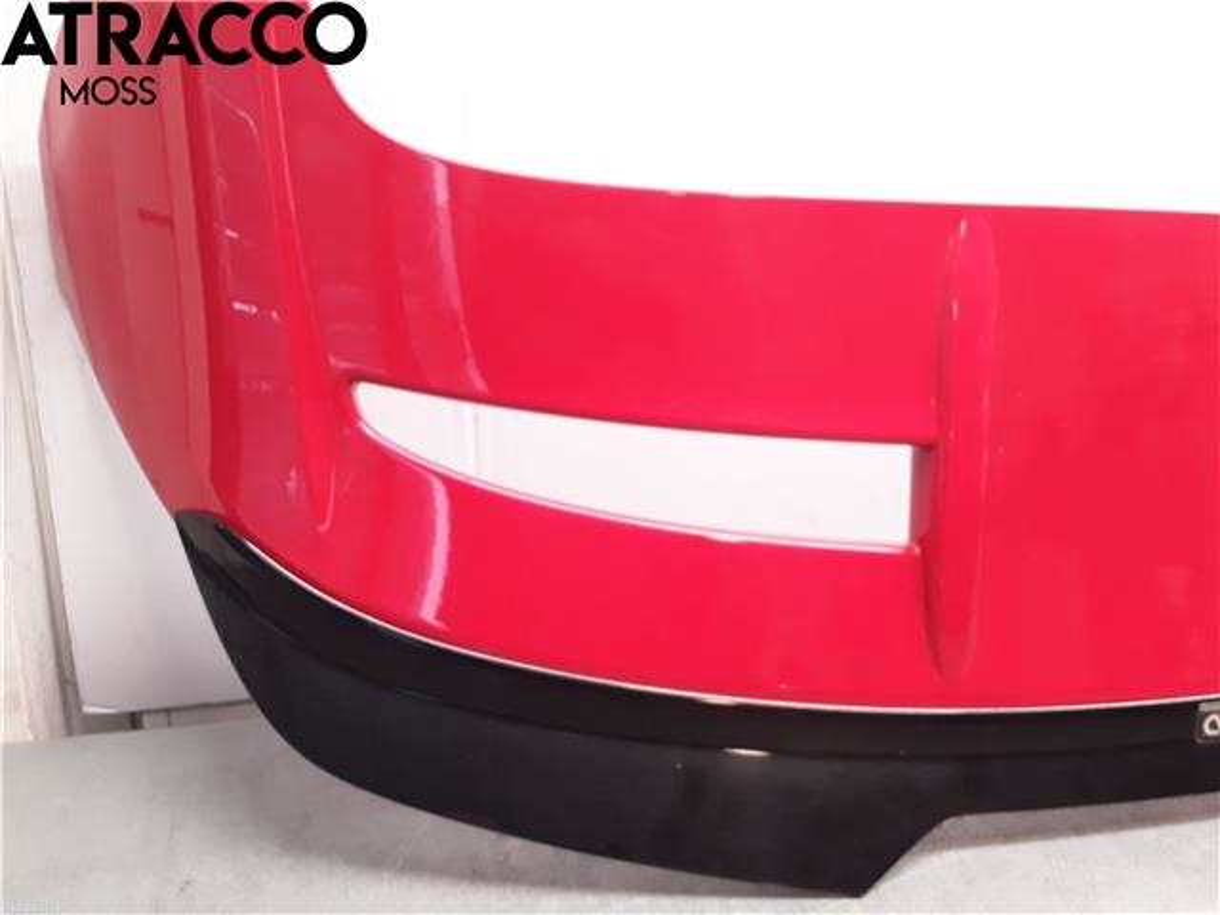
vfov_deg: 49.7
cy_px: 458
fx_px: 987
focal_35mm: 28
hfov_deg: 63.4
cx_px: 610
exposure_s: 1/50
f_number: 1.9
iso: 100
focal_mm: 2.91
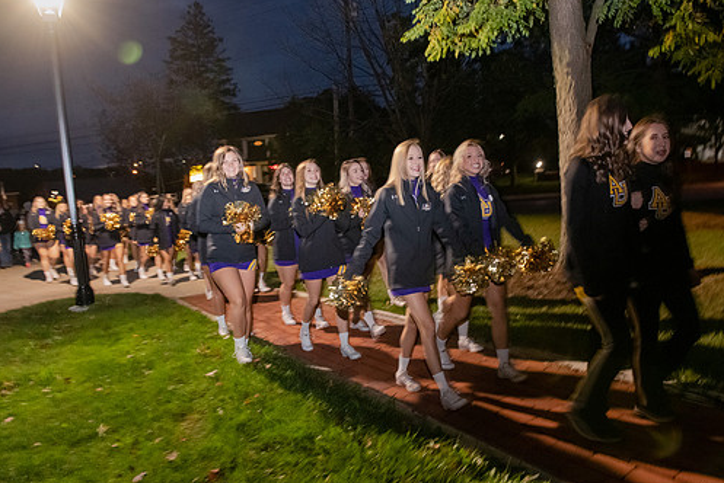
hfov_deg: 65.4
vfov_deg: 46.5
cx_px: 383
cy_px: 238
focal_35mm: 28
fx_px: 563
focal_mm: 24
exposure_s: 1/40
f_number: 5
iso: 6400
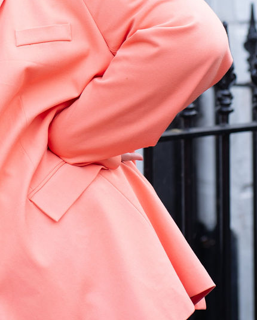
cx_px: -19
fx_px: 2167
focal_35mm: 228
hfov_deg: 6.8
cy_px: -37
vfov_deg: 8.4
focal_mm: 85
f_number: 4
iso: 50
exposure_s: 1/160
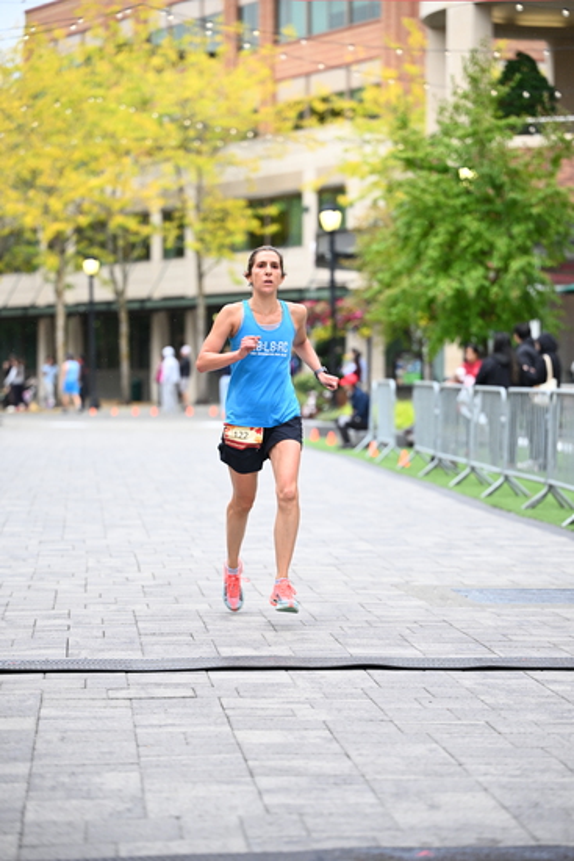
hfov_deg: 11.9
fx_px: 2748
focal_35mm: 115
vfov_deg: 17.8
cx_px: 287
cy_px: 430
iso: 1250
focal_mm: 115
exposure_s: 1/1600
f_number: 2.8
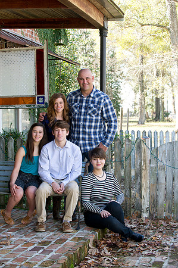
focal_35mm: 70
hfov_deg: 19.4
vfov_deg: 28.9
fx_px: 520
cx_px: 89
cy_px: 134
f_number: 5.6
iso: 400
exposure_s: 1/100
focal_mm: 70
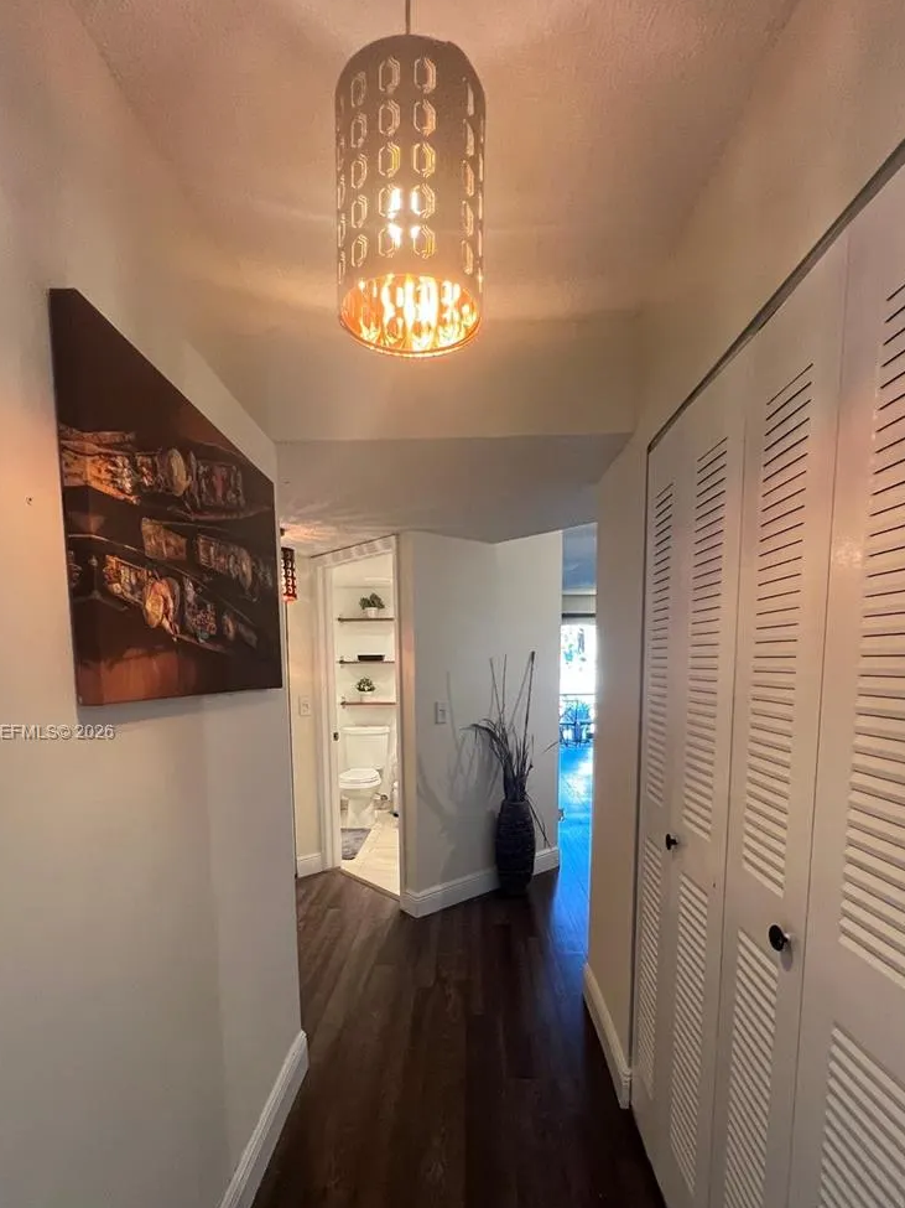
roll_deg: +0.7
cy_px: 733
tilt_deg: -7.0
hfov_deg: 78.1
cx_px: 442
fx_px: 558
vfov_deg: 93.1
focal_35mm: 16
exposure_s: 1/60
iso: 400
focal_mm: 1.57
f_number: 1.8
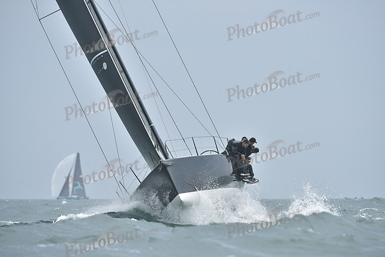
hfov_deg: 5.2
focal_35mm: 400
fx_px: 4279
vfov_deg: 3.4
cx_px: 192
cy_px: 128
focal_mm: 400
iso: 320
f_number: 7.1
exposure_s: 1/1000
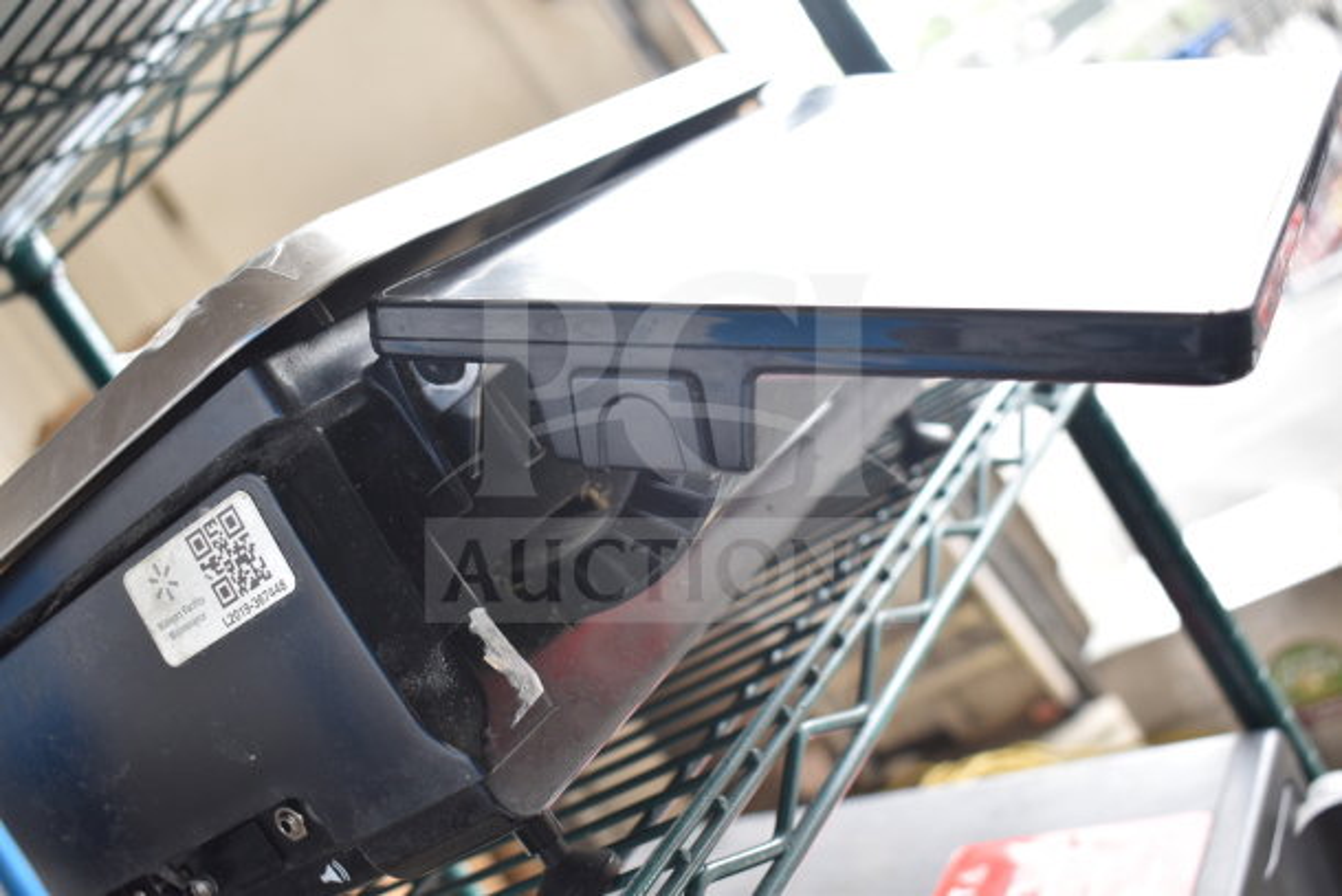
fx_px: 1454
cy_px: 448
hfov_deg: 49.5
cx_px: 671
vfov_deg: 34.2
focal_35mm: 39
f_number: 4
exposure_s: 1/50
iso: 200
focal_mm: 26
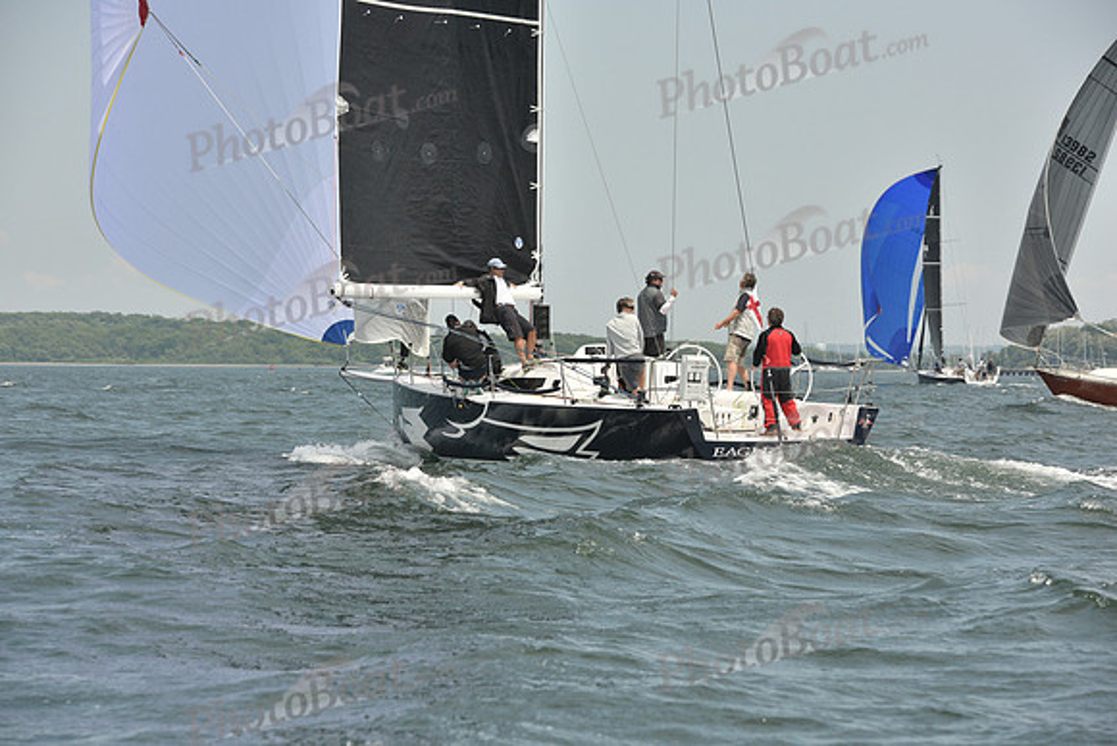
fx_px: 4810
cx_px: 558
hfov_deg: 13.2
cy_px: 373
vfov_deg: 8.9
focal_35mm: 155
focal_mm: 155
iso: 400
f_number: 10
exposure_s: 1/1250
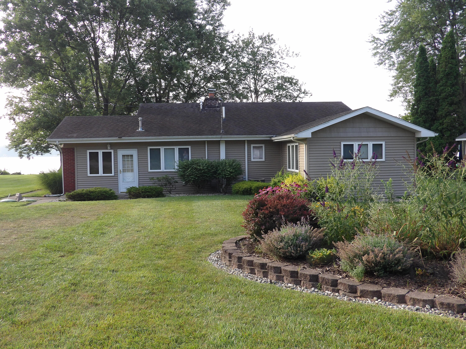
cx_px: 233
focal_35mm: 33
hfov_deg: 55.4
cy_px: 174
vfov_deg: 42.9
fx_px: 444
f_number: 3.6
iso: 100
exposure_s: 1/185
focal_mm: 5.9
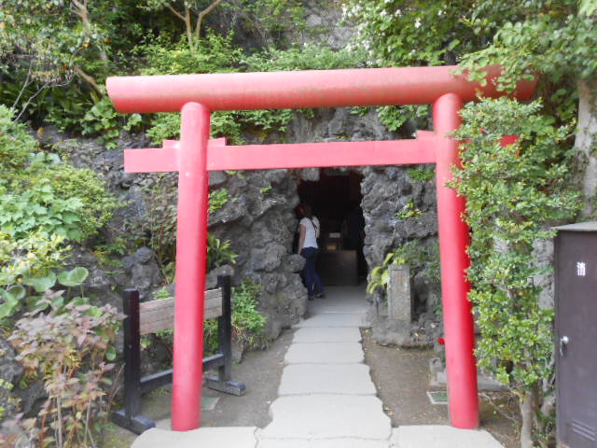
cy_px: 224
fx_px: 517
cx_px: 298
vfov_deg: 46.8
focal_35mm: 30
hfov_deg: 60.0
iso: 160
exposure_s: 1/30
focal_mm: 5.3
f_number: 3.8
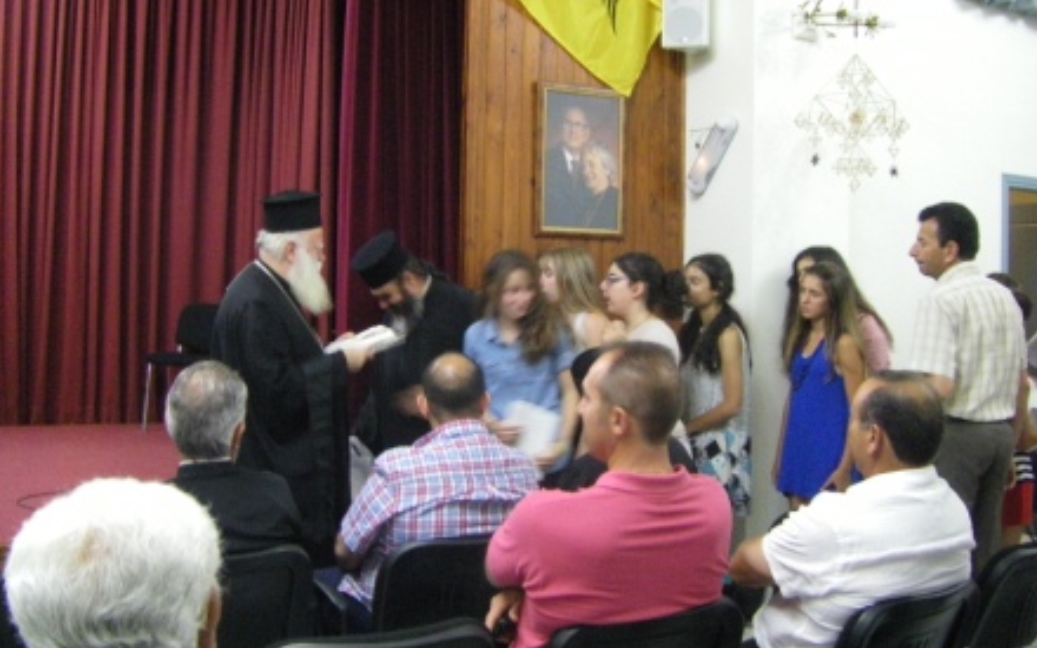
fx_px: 1159
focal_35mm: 41
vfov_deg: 31.2
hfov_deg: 48.2
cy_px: 302
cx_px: 518
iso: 800
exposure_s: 1/8
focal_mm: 6.3
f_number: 3.5
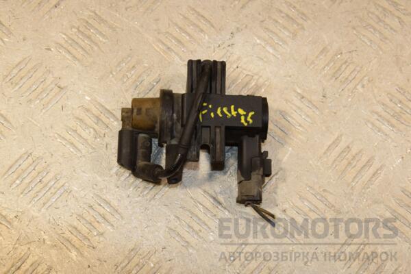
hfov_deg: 27.0
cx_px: 206
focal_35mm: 75
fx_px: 856
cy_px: 137
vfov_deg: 18.2
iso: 800
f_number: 9
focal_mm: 50
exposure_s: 1/200
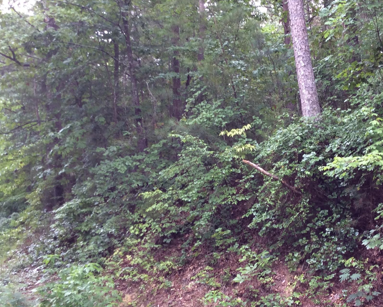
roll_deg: +1.7
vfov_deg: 29.7
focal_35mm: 51
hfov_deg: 36.0
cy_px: 174
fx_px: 578
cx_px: 277
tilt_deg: +8.3
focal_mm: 3.3
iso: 40
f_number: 2.4
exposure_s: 1/40
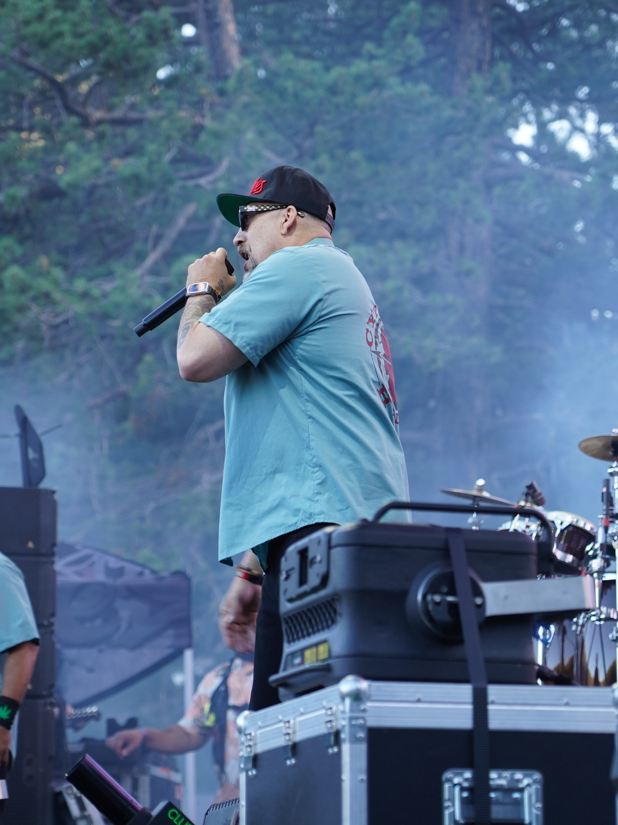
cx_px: 236
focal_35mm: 152
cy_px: 413
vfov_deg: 13.0
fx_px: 3618
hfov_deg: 9.8
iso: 400
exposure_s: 1/160
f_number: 4
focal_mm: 105
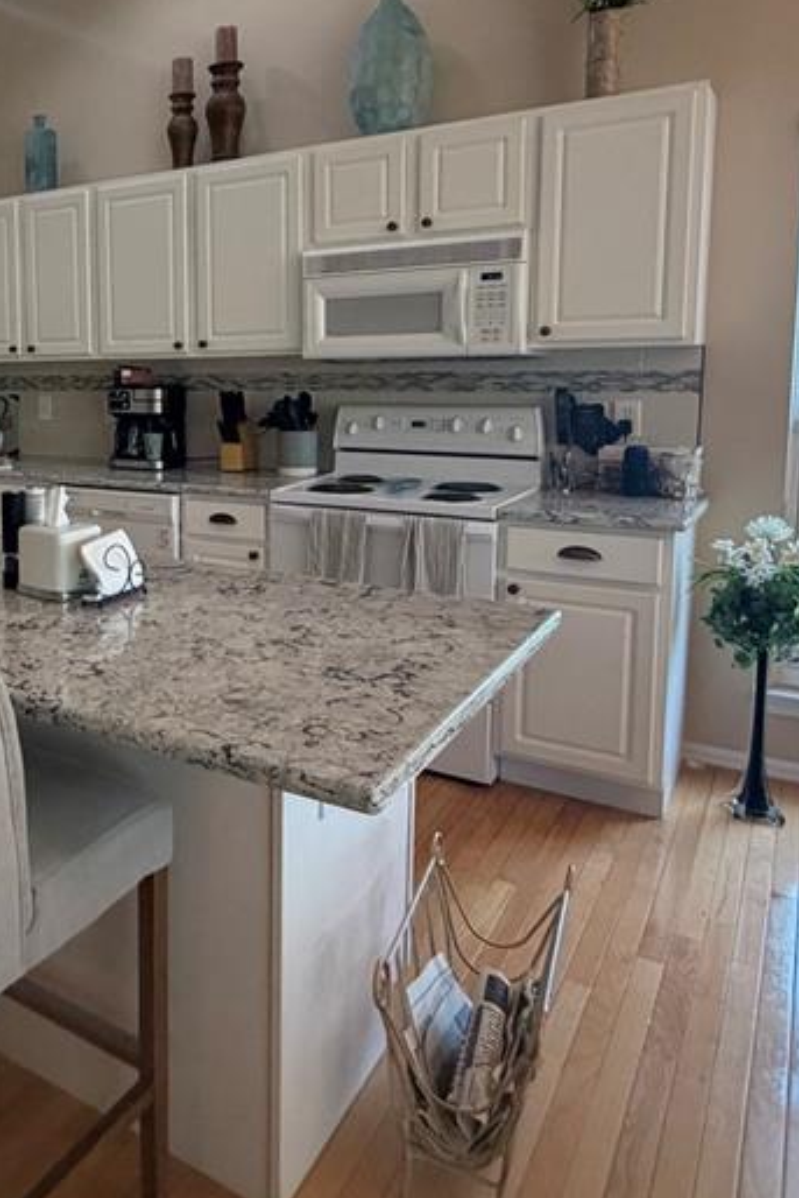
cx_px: 61
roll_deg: +1.1
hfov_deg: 41.0
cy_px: 471
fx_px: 965
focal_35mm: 29
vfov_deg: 63.0
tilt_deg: -5.1
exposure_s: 1/120
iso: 320
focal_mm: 2.22
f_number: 2.2
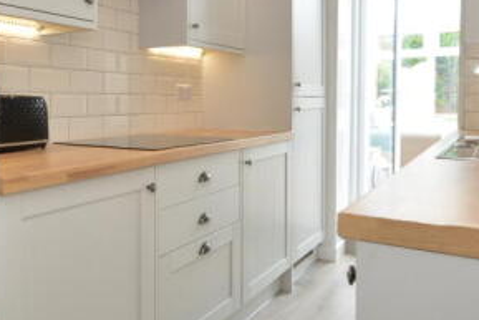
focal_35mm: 34
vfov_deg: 38.2
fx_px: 453
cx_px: 204
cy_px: 90
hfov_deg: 55.5
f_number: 5.6
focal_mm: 10
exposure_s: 1/15
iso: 100
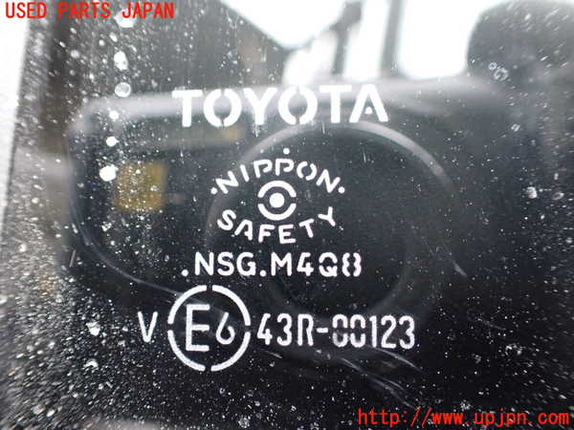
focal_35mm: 30
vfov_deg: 46.8
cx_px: 287
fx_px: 497
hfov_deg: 60.0
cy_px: 215
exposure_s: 1/125
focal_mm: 5.4
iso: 500
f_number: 2.3
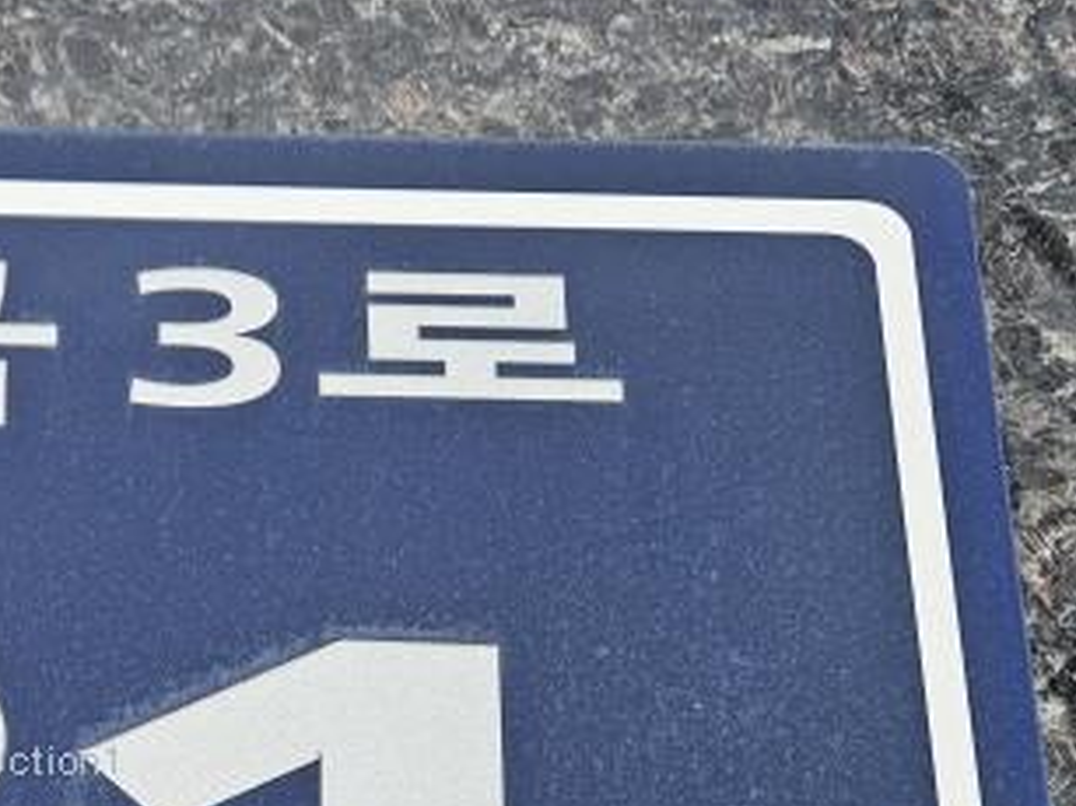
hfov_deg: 30.3
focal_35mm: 60
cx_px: 39
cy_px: 785
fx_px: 1864
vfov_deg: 23.5
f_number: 1.8
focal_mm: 5.4
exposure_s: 1/243
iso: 32
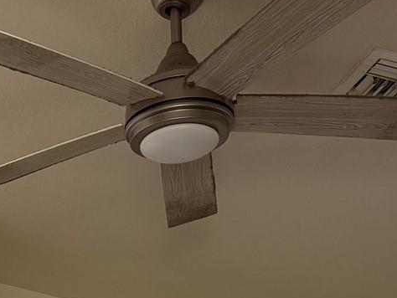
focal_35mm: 81
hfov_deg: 22.3
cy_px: 491
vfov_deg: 16.1
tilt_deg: +5.6
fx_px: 929
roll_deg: +0.3
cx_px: -76
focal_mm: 6.76
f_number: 1.78
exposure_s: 1/108
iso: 200
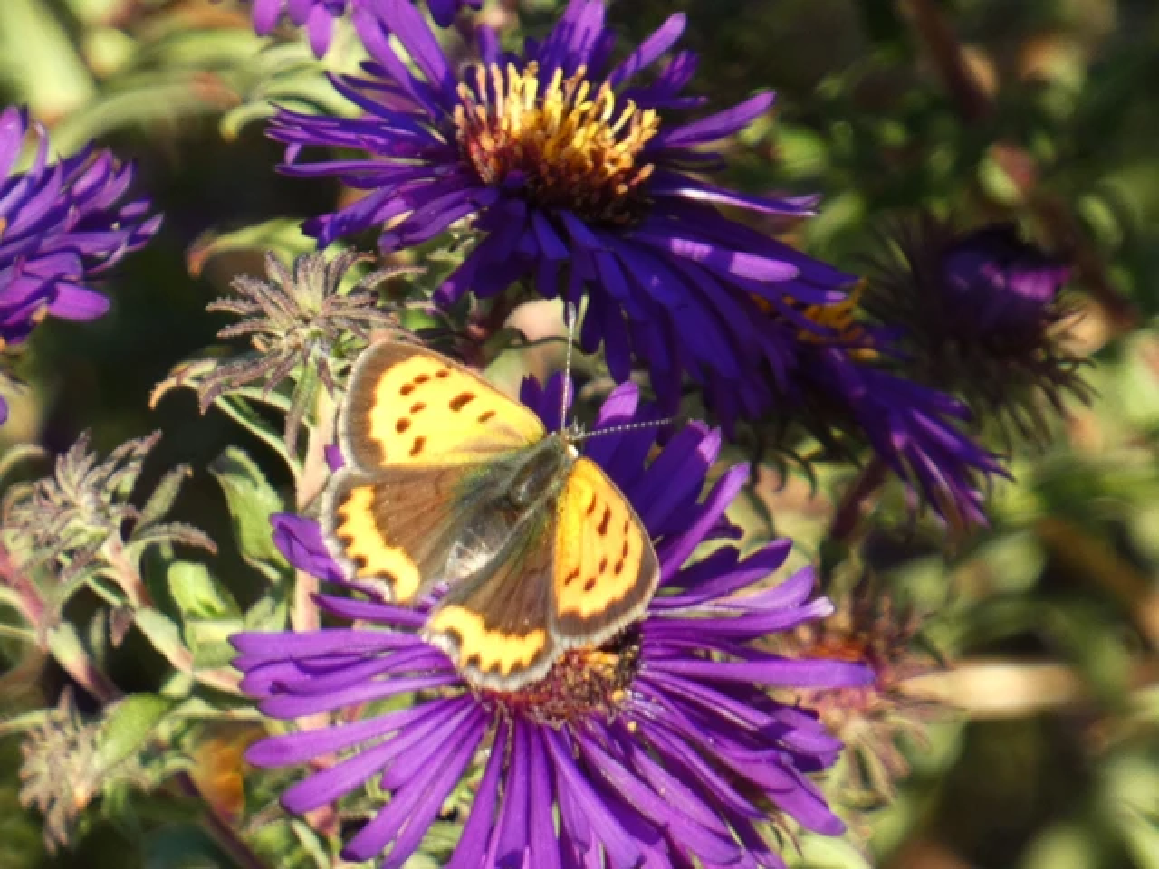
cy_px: 434
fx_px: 29631
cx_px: 580
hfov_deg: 2.2
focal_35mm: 885
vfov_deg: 1.7
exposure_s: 1/125
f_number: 5.6
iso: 250
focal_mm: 158.6
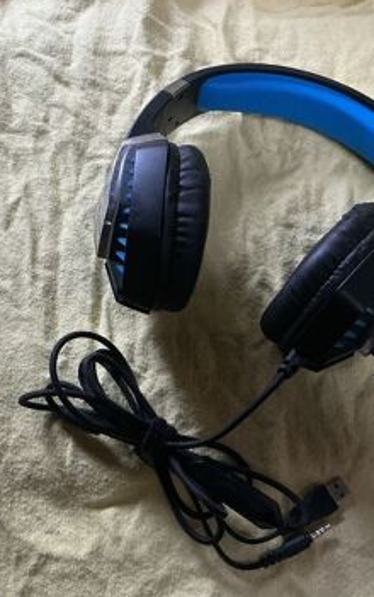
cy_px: 299
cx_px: 168
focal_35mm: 42
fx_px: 684
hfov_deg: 30.6
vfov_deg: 47.2
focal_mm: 3
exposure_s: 1/60
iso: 200
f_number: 1.8
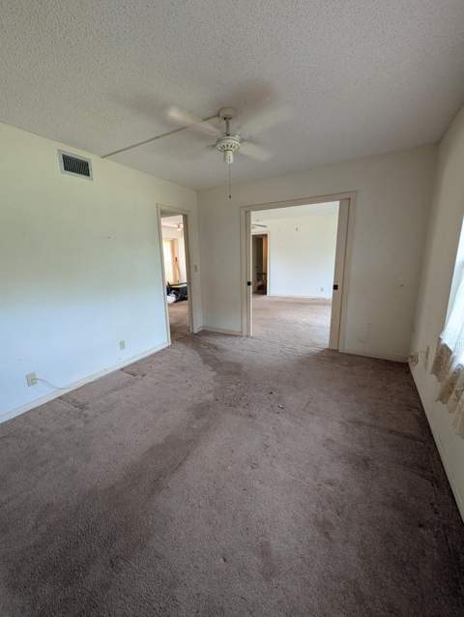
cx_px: 232
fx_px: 214
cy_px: 308
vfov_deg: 110.5
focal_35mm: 12
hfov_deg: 94.6
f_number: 1.7
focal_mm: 2.02
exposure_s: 1/75.1
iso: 282
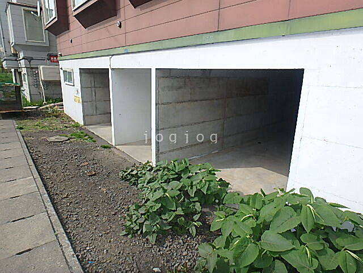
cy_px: 136
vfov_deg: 63.4
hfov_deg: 79.0
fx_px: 220
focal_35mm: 21
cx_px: 182
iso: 125
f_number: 3.5
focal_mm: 3.7
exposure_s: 1/800
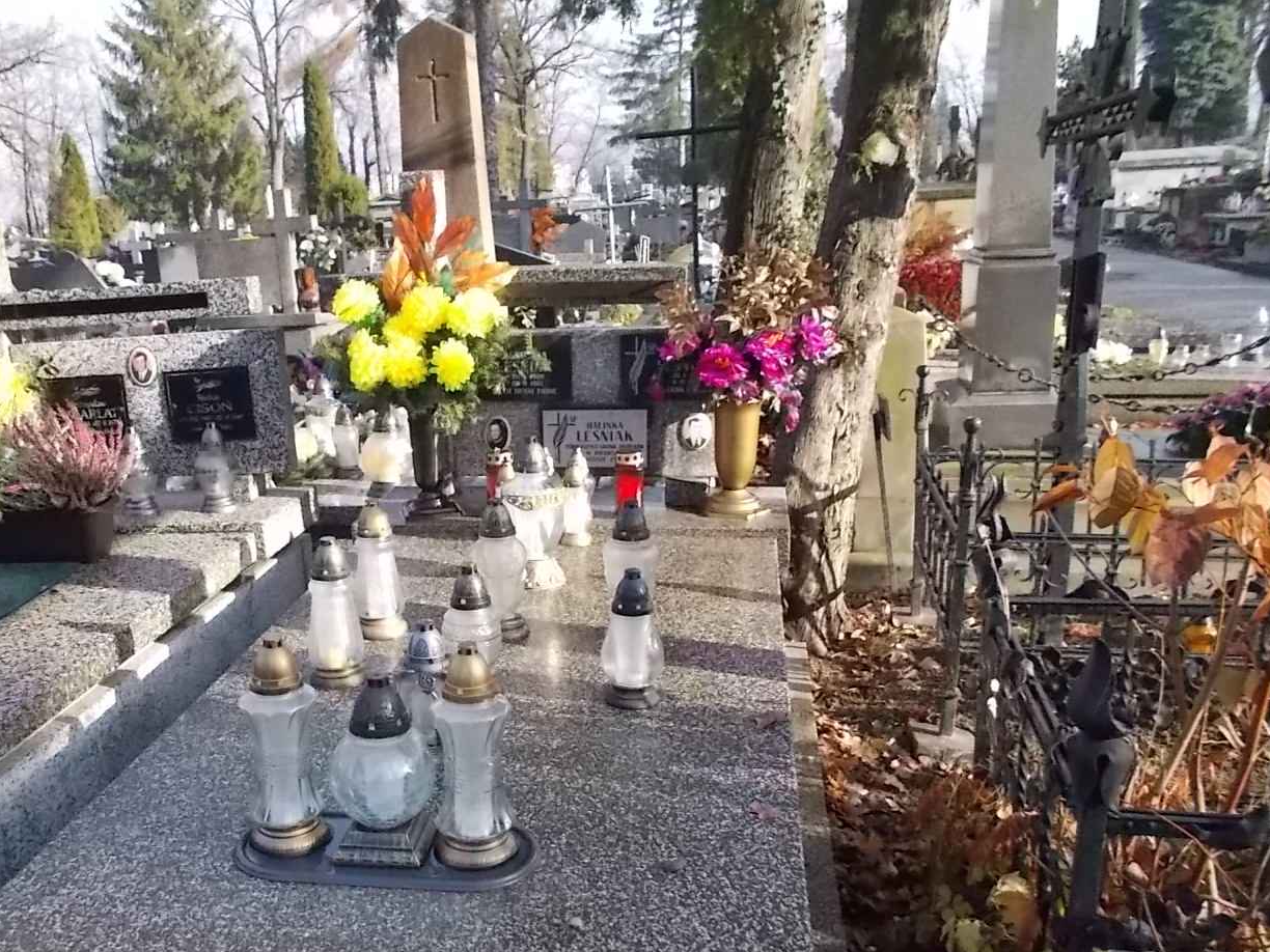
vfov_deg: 41.6
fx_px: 1247
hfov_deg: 53.4
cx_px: 478
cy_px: 571
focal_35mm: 34
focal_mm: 4.6
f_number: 8
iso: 400
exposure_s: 1/160
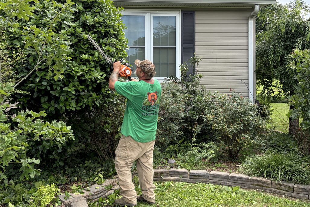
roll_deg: +1.1
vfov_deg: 35.8
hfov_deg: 51.9
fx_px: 319
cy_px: 79
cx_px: 154
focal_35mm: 37
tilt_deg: +1.4
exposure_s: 1/1484
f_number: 1.6
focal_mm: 5.96
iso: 64
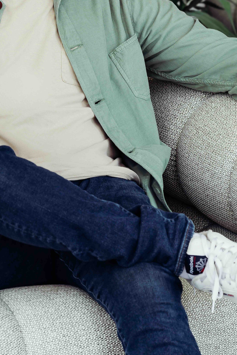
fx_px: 1649
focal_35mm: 167
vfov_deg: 12.2
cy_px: 42
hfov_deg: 8.2
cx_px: 50
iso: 100
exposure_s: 1/125
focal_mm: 83
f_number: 5.6
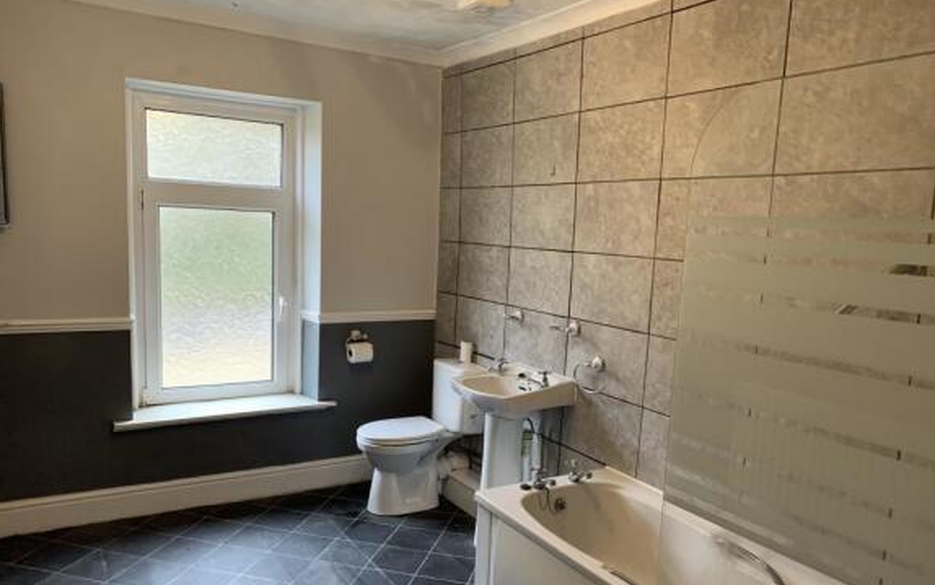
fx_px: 714
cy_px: 345
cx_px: 470
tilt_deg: -8.1
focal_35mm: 28
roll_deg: -4.0
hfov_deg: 66.5
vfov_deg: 44.4
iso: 250
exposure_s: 1/60
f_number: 1.8
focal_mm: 4.25
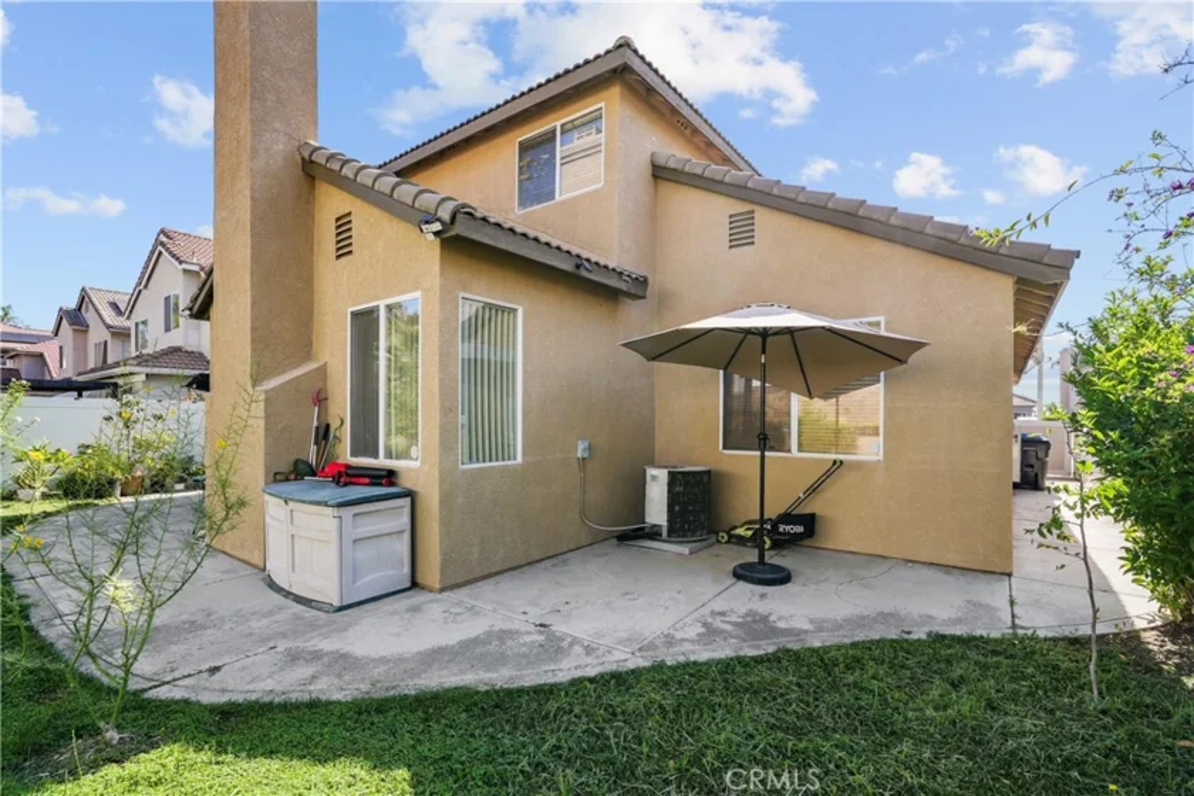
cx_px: 597
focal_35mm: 16
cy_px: 398
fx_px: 531
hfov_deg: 96.7
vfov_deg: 73.7
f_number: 8
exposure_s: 1/125
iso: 100
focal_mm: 16
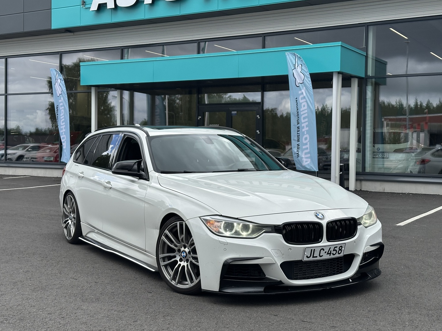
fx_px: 626
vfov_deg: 29.7
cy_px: 164
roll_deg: -0.7
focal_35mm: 49
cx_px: 224
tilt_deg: -0.7
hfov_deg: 38.9
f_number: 1.78
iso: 64
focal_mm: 6.86
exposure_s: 1/3058
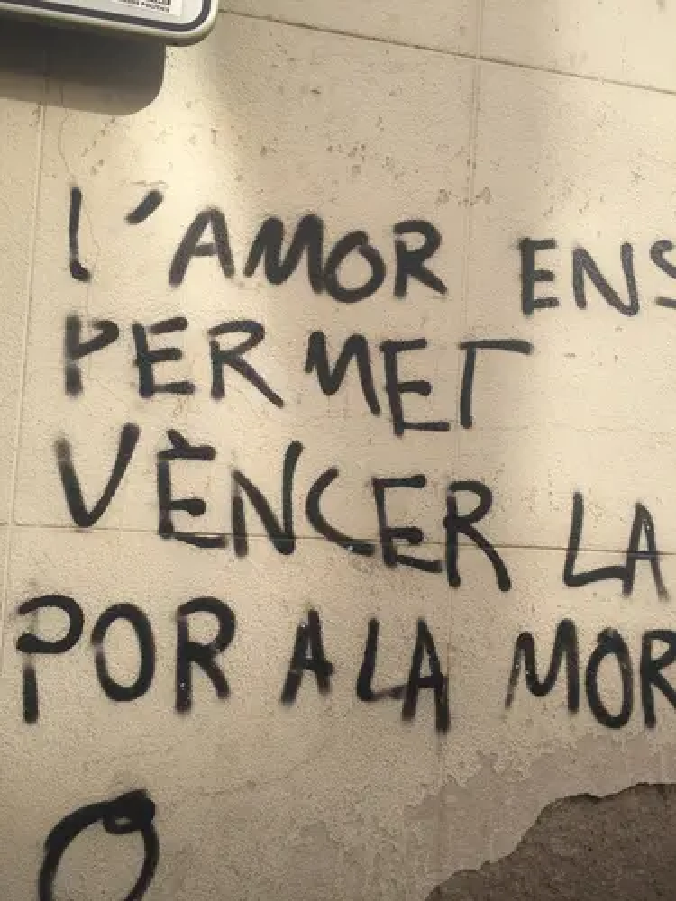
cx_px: 338
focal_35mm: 29
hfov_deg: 48.2
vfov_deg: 61.7
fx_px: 755
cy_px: 450
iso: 32
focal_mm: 4.15
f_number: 2.2
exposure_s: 1/746
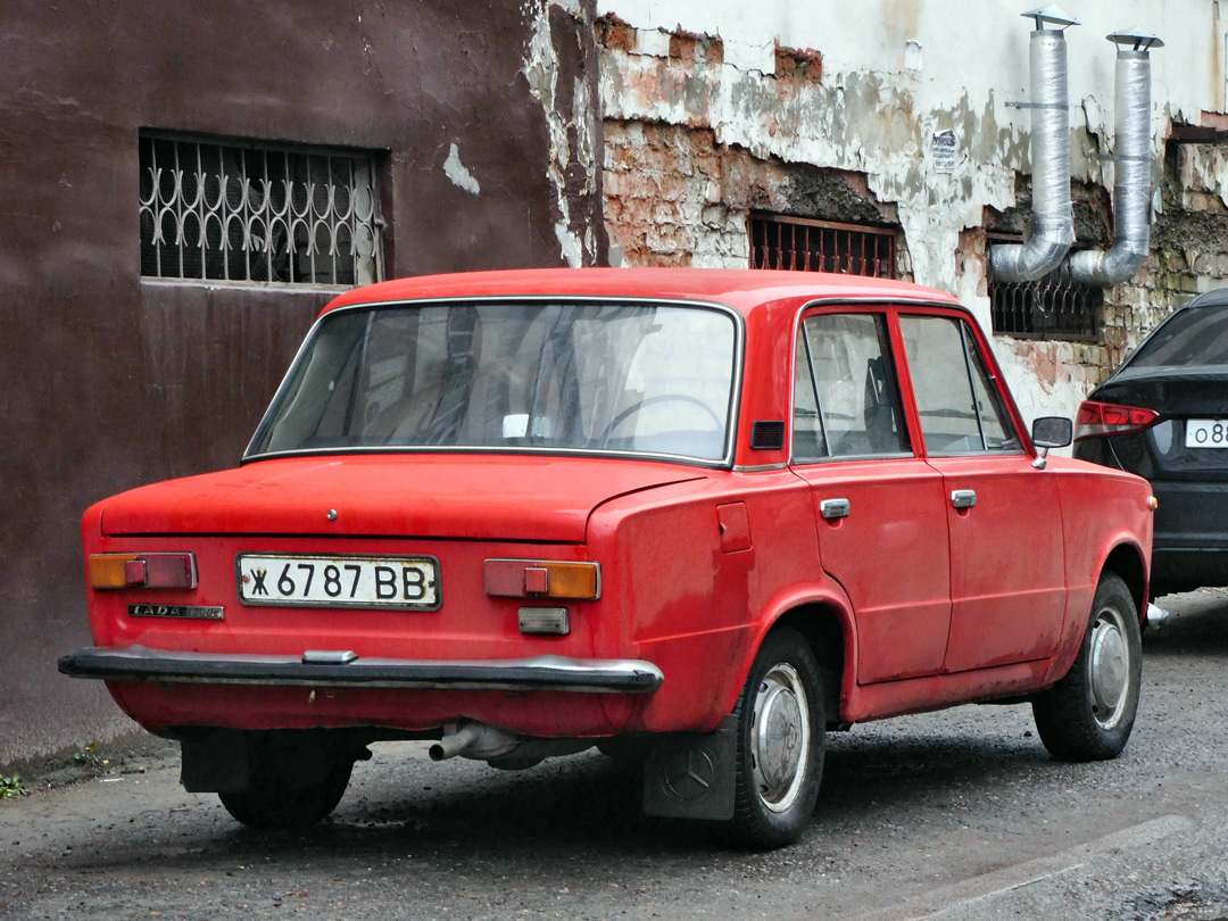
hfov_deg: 15.8
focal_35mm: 125
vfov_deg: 11.9
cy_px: 460
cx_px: 614
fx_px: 4434
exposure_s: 1/60
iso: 400
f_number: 5
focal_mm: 22.4
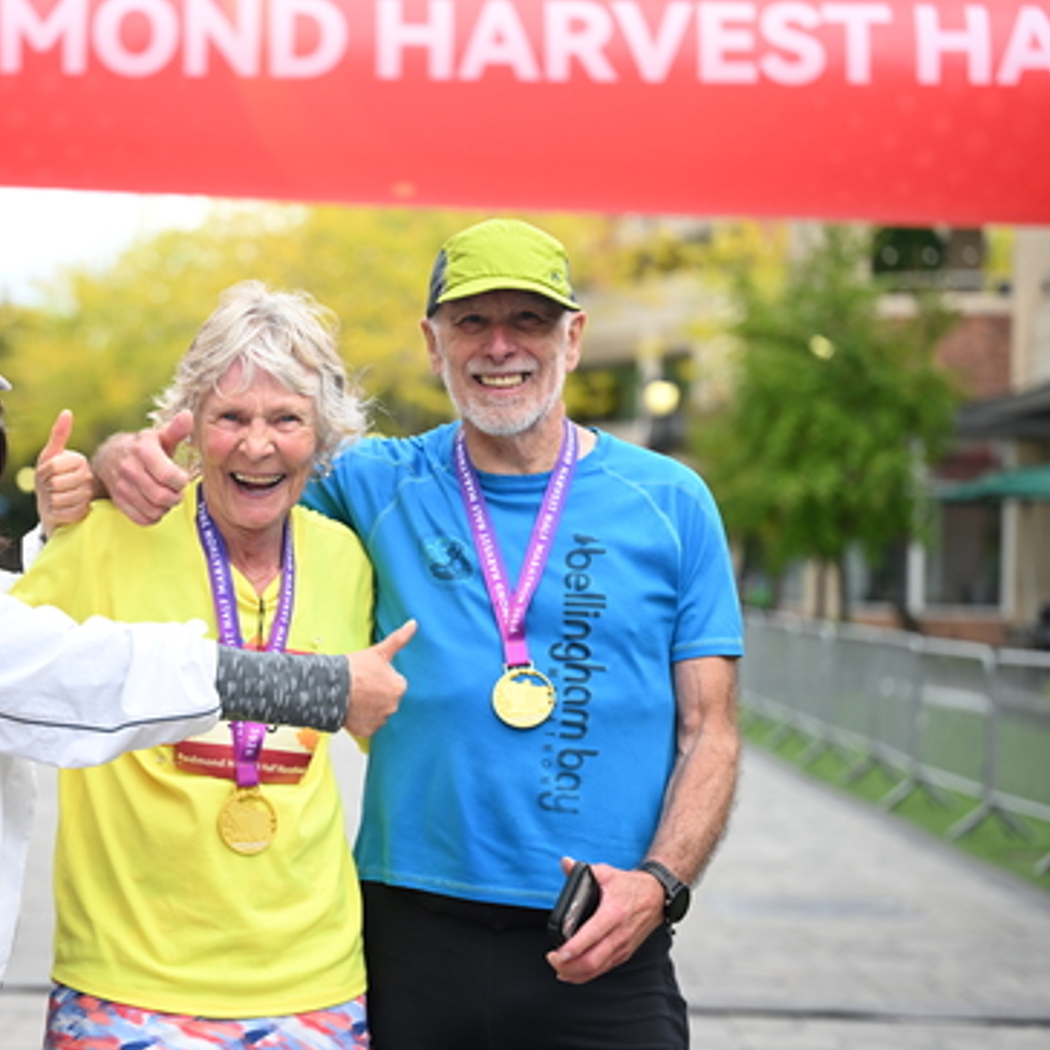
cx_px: 314
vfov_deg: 19.3
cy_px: 524
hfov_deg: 19.2
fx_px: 3089
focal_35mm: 90
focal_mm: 70
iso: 640
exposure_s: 1/1600
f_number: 2.8
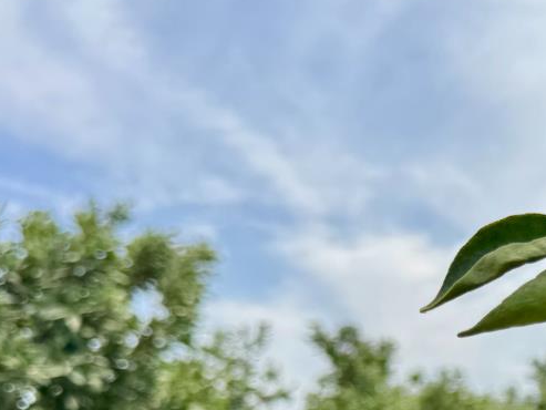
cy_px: 501
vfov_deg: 19.0
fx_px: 1152
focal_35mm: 73
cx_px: 576
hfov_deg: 25.1
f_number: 1.78
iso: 80
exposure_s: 1/2710
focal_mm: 6.76
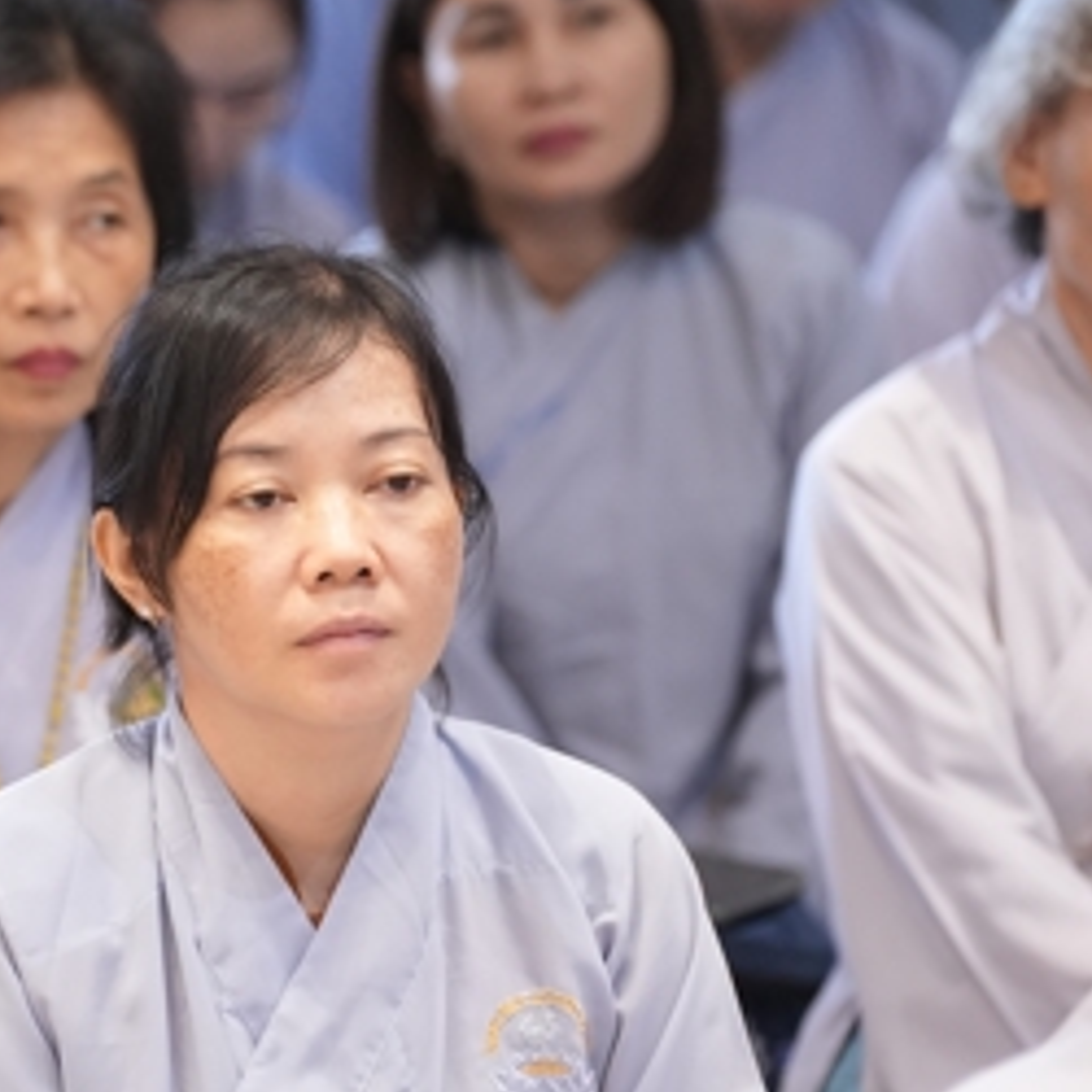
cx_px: 83
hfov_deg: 6.6
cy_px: 684
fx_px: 9387
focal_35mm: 263
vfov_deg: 6.7
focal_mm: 119
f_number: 2.8
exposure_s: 1/160
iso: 3200
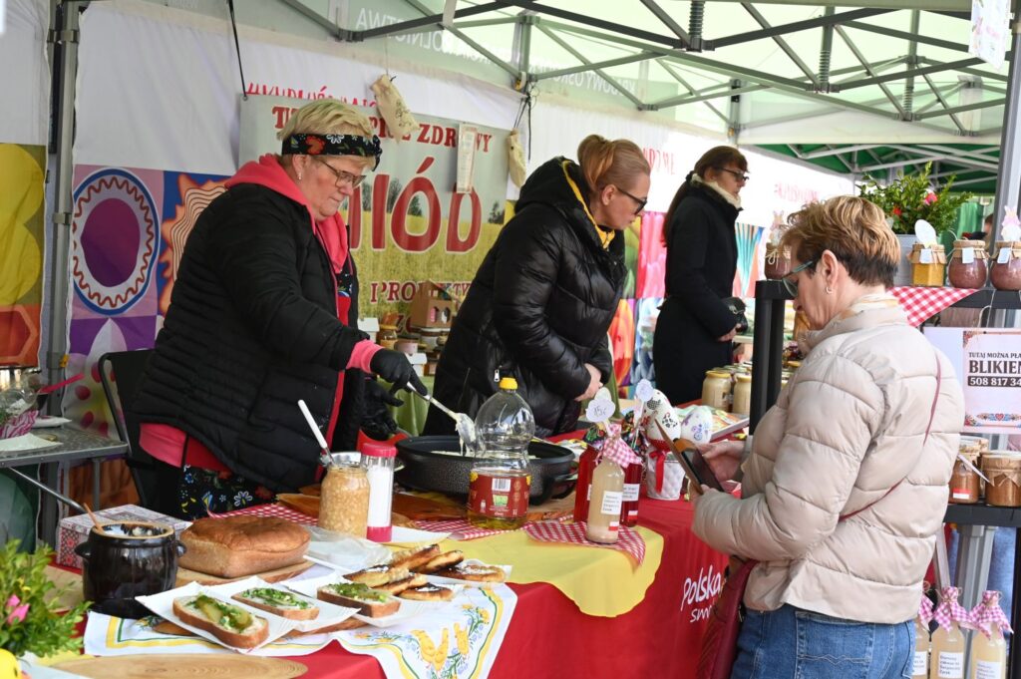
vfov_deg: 25.9
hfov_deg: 38.2
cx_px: 510
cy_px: 340
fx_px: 1474
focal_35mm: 52
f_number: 9
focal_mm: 52
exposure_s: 1/320
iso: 2000
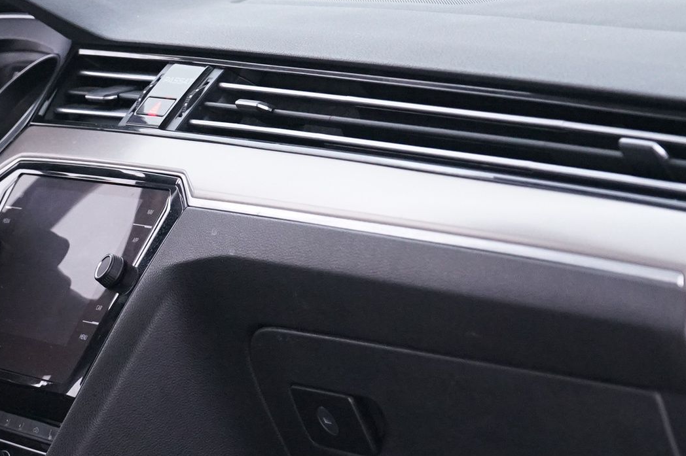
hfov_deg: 12.3
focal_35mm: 167
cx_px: 121
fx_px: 3180
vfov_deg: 8.2
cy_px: 322
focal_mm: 70
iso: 4000
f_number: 6.3
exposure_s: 1/10
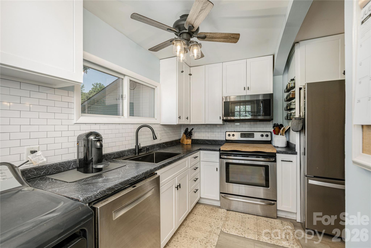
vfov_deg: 77.4
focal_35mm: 15
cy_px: 124
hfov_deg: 100.4
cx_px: 186
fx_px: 155
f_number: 7.1
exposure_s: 1/200
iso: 320
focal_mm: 15
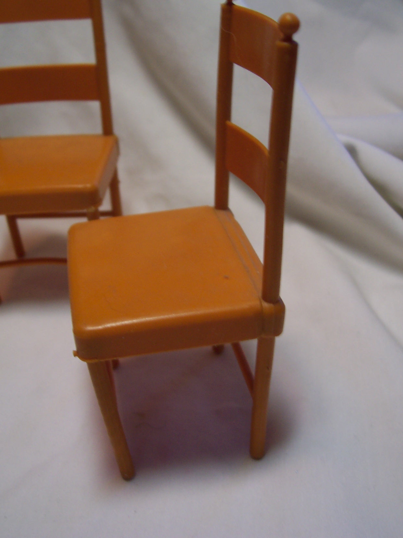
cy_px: 269
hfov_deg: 38.7
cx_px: 202
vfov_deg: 50.1
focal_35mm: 37
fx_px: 574
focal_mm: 5.6
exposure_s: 1/30
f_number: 2.8
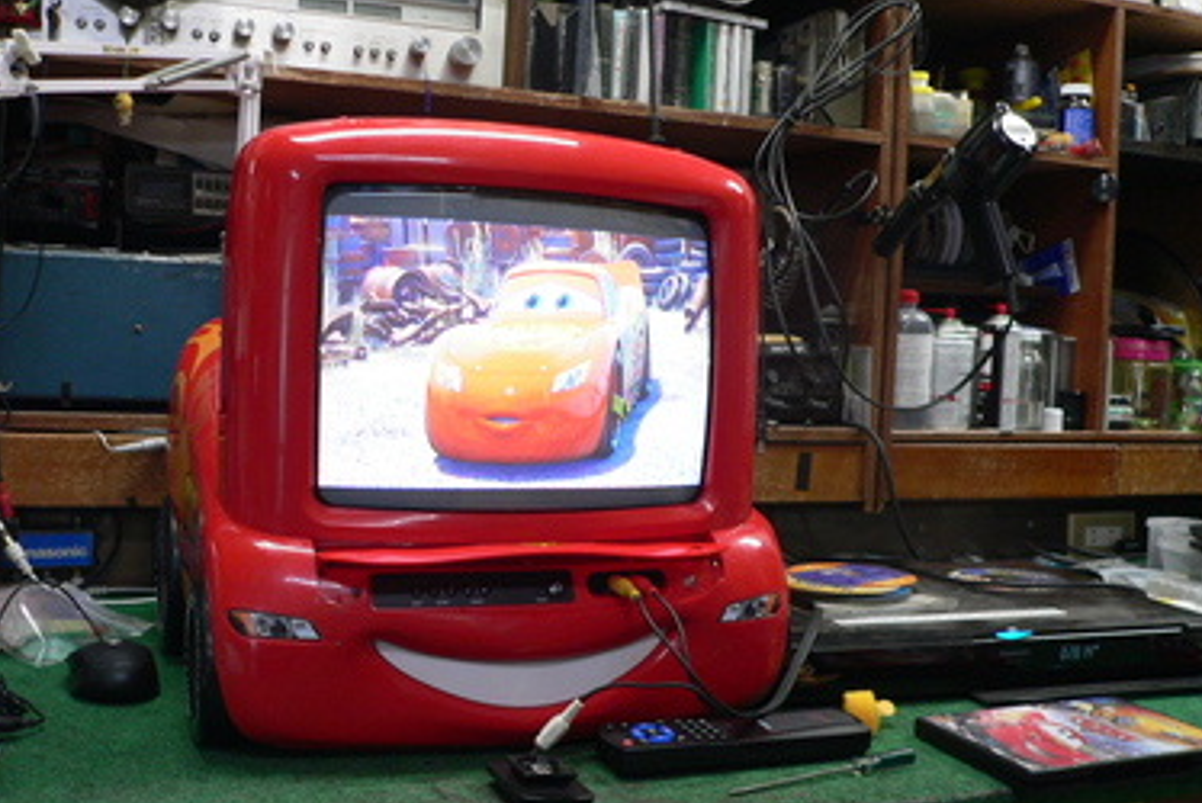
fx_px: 1270
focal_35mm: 38
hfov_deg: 50.7
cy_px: 387
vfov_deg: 35.1
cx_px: 607
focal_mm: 6
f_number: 2.8
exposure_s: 1/25
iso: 200
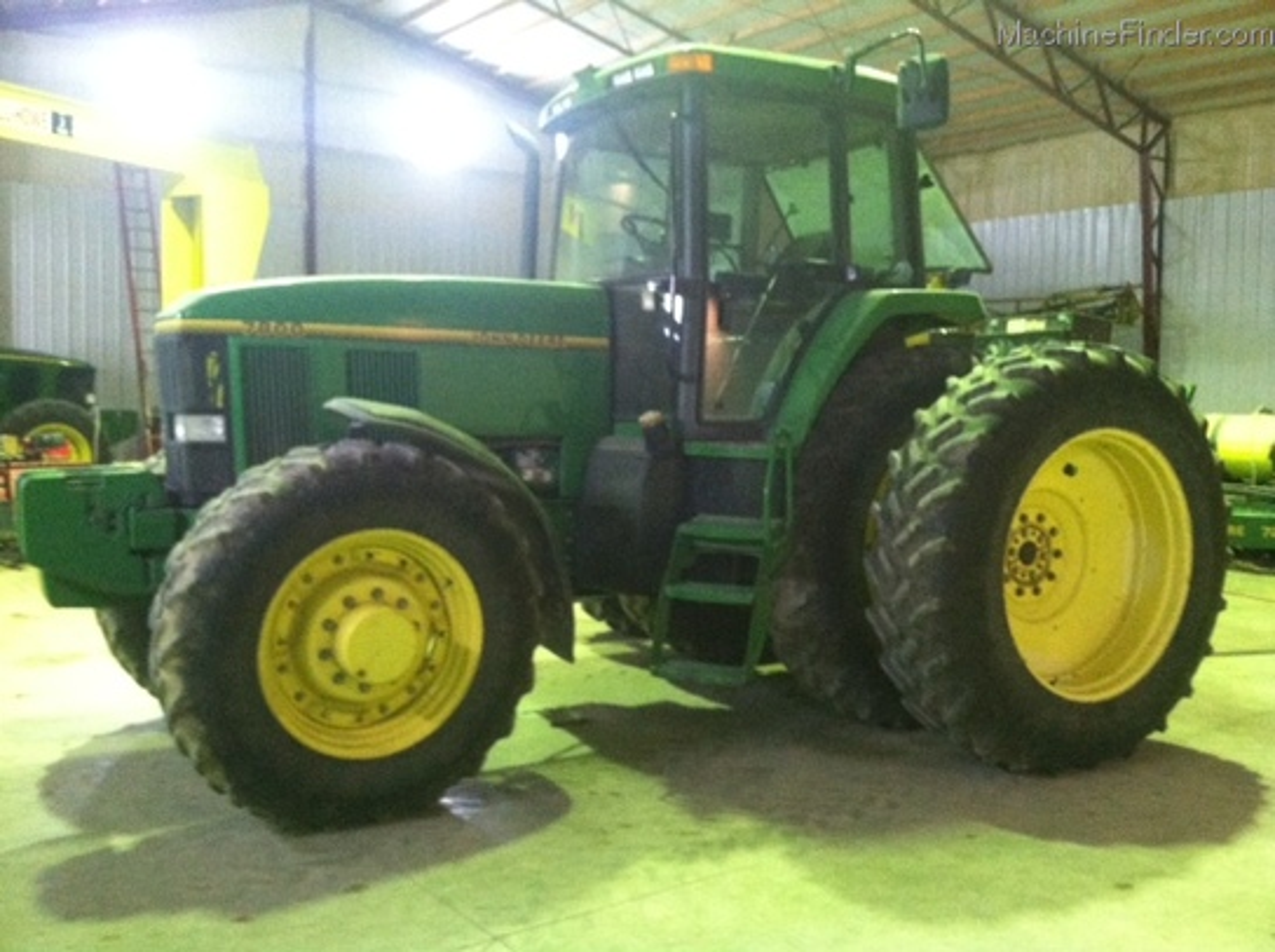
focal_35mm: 35
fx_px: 1287
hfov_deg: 52.7
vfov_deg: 40.6
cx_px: 638
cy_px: 476
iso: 500
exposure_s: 1/15
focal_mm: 3.85
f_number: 2.8
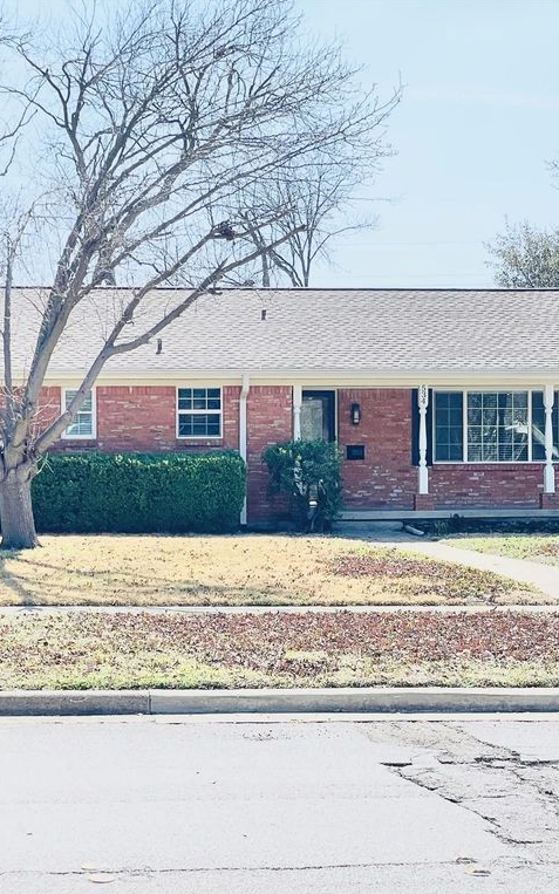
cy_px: 448
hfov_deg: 17.6
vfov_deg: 27.8
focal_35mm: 74
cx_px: 250
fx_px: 1803
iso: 25
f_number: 2
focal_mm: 6
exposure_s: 1/1332
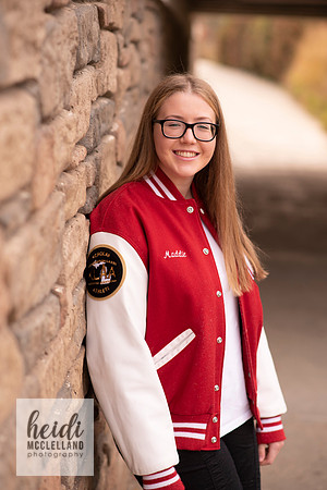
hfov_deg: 16.1
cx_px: 164
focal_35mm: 85
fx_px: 1158
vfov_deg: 23.9
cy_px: 245
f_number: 2.5
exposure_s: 1/800
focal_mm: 85
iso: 100
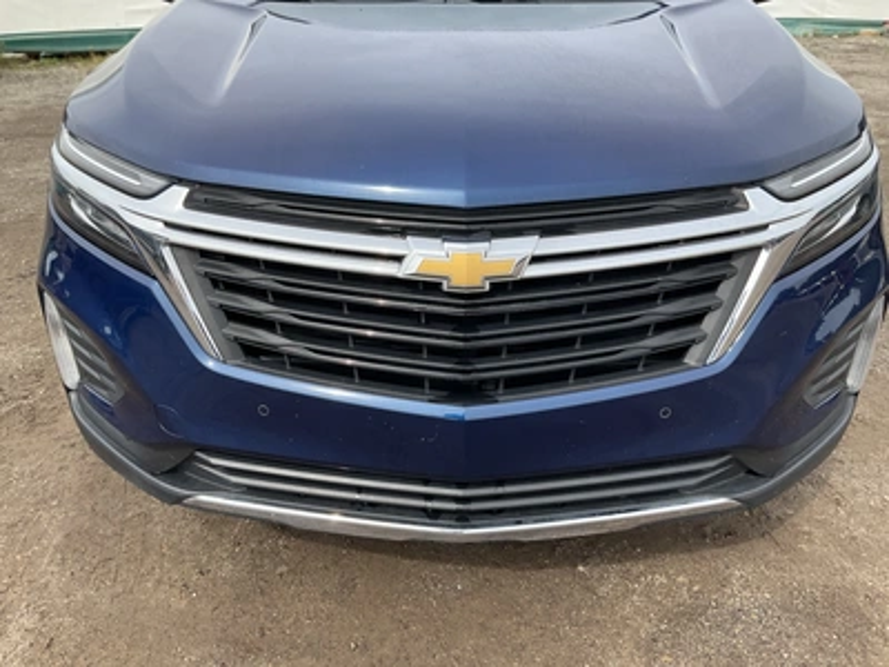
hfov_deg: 61.7
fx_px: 745
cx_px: 444
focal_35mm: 29
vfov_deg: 48.2
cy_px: 334
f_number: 1.8
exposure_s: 1/606
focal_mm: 3
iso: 25
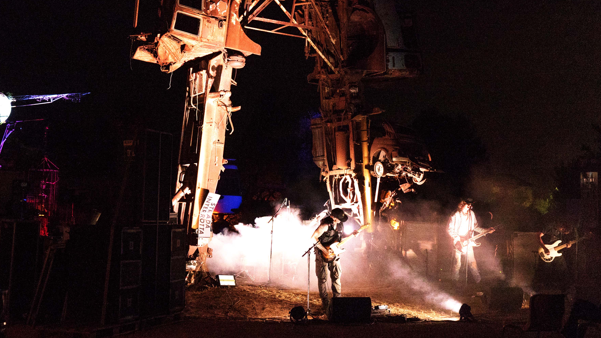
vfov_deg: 24.4
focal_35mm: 49
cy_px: 146
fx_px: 781
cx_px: 253
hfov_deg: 42.0
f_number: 4
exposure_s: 1/125
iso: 6400
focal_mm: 39
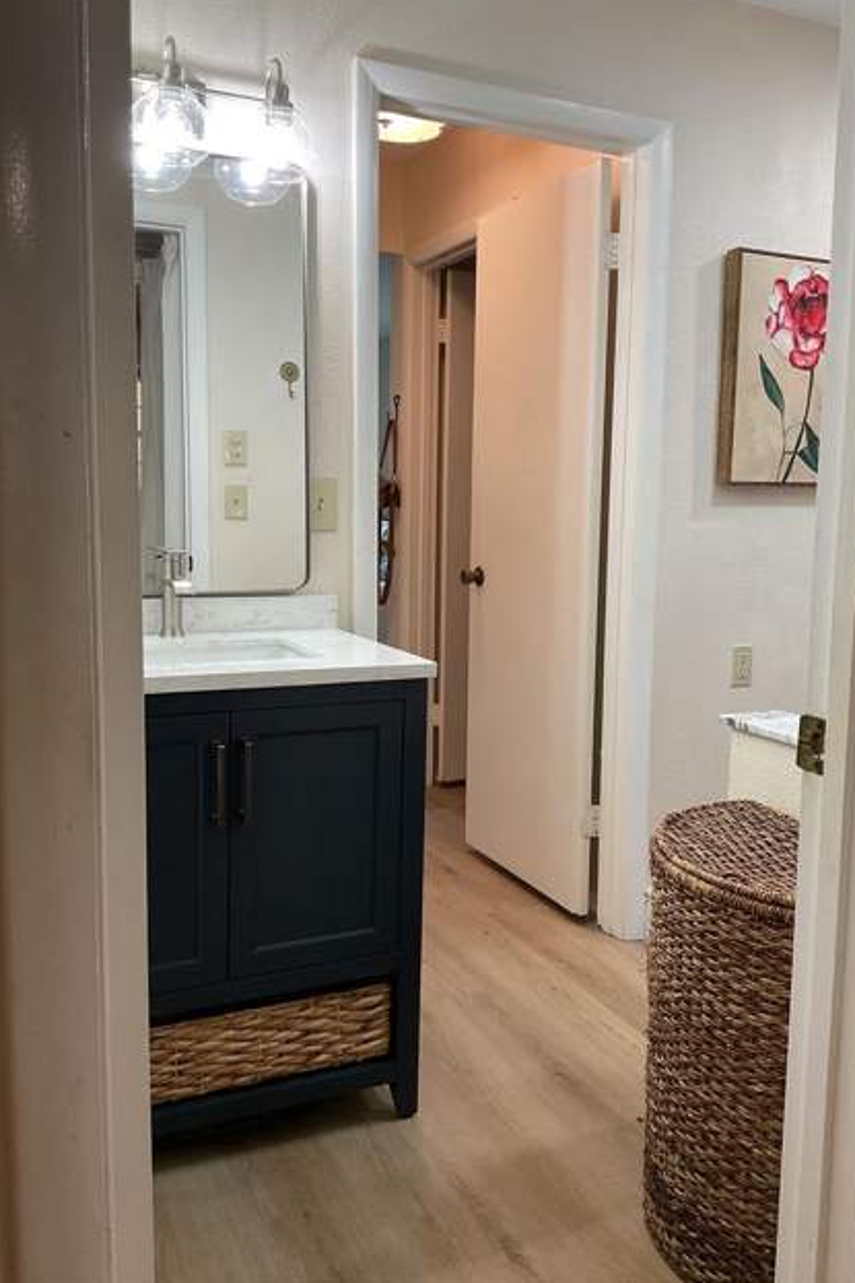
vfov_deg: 60.3
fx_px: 1105
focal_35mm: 31
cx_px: 455
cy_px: 628
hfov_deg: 42.3
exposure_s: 1/60
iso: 80
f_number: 1.8
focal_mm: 3
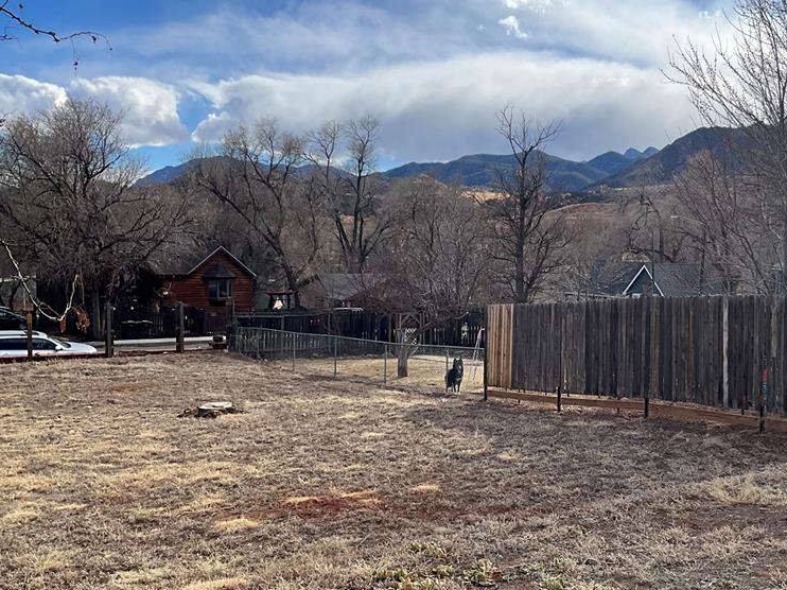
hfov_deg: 46.5
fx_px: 909
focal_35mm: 40
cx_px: 477
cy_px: 314
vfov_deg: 35.9
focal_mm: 3
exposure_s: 1/1786
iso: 25
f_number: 1.8
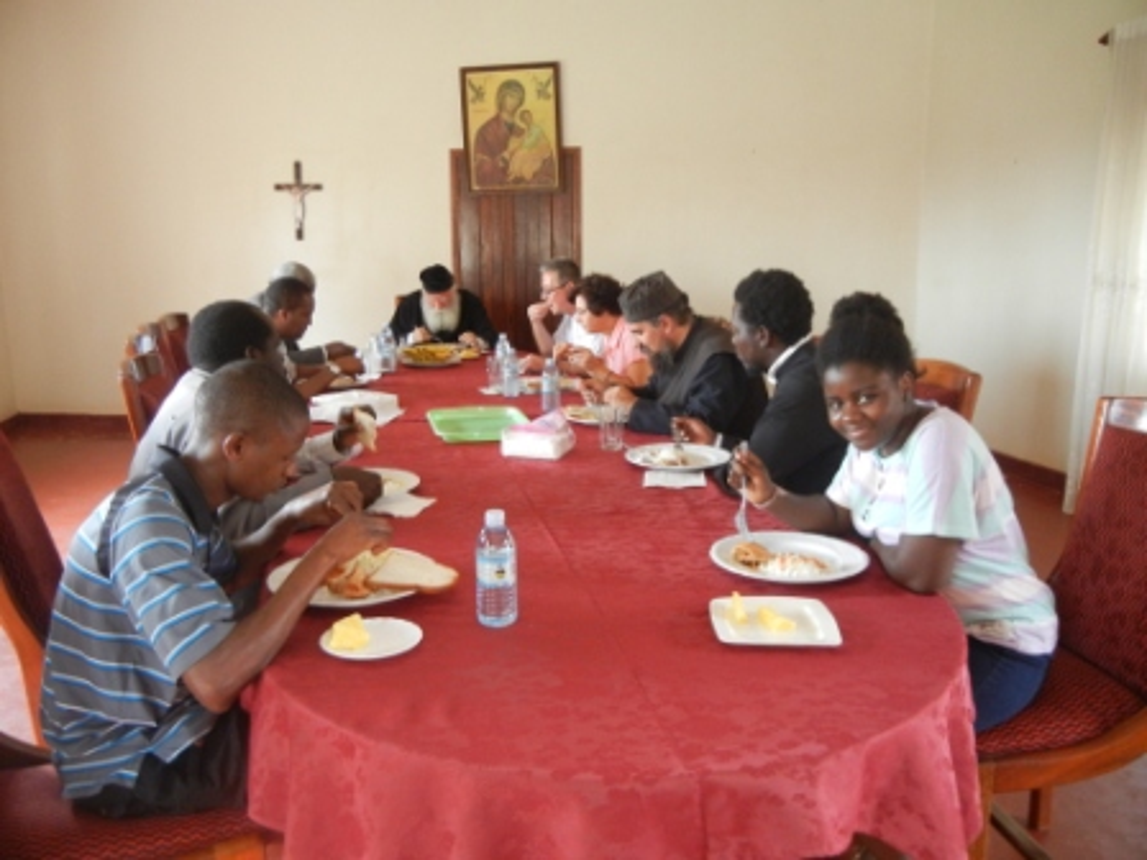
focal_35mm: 30
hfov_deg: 60.0
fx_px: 994
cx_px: 574
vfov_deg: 46.8
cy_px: 430
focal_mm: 5.4
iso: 400
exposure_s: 1/21
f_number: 3.5
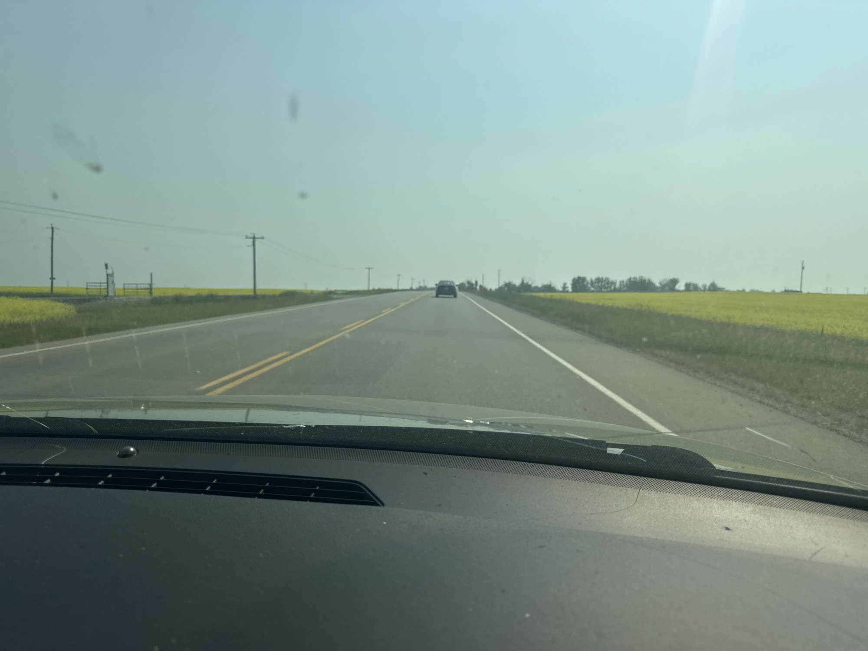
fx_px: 602
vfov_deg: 56.8
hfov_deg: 71.6
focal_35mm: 24
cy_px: 326
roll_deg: -1.4
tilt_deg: -2.4
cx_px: 434
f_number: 1.78
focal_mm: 6.76
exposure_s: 1/10309
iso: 80
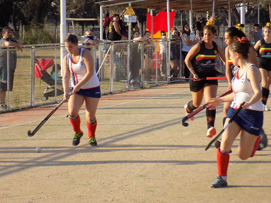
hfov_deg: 11.8
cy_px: 102
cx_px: 136
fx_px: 1316
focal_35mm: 168
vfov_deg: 8.8
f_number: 5.3
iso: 80
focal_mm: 29.9
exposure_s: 1/160
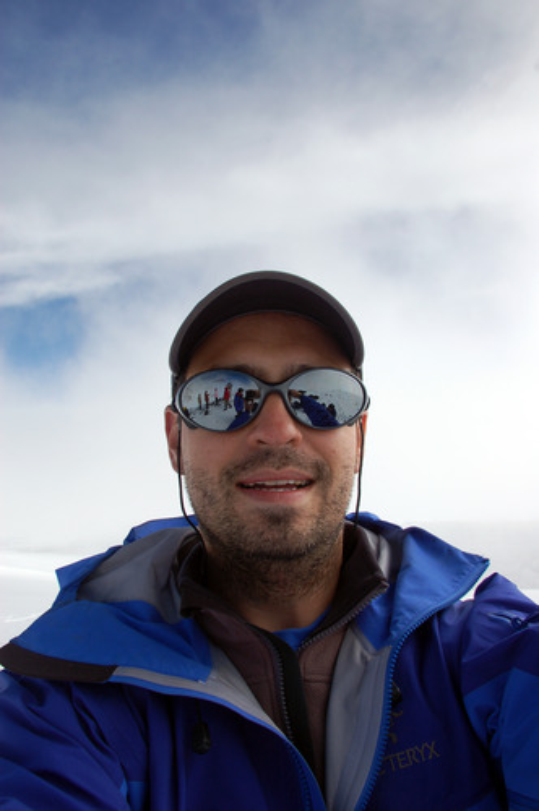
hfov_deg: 43.5
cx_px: 270
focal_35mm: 30
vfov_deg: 62.0
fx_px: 676
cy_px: 406
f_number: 10
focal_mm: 20
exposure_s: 1/320
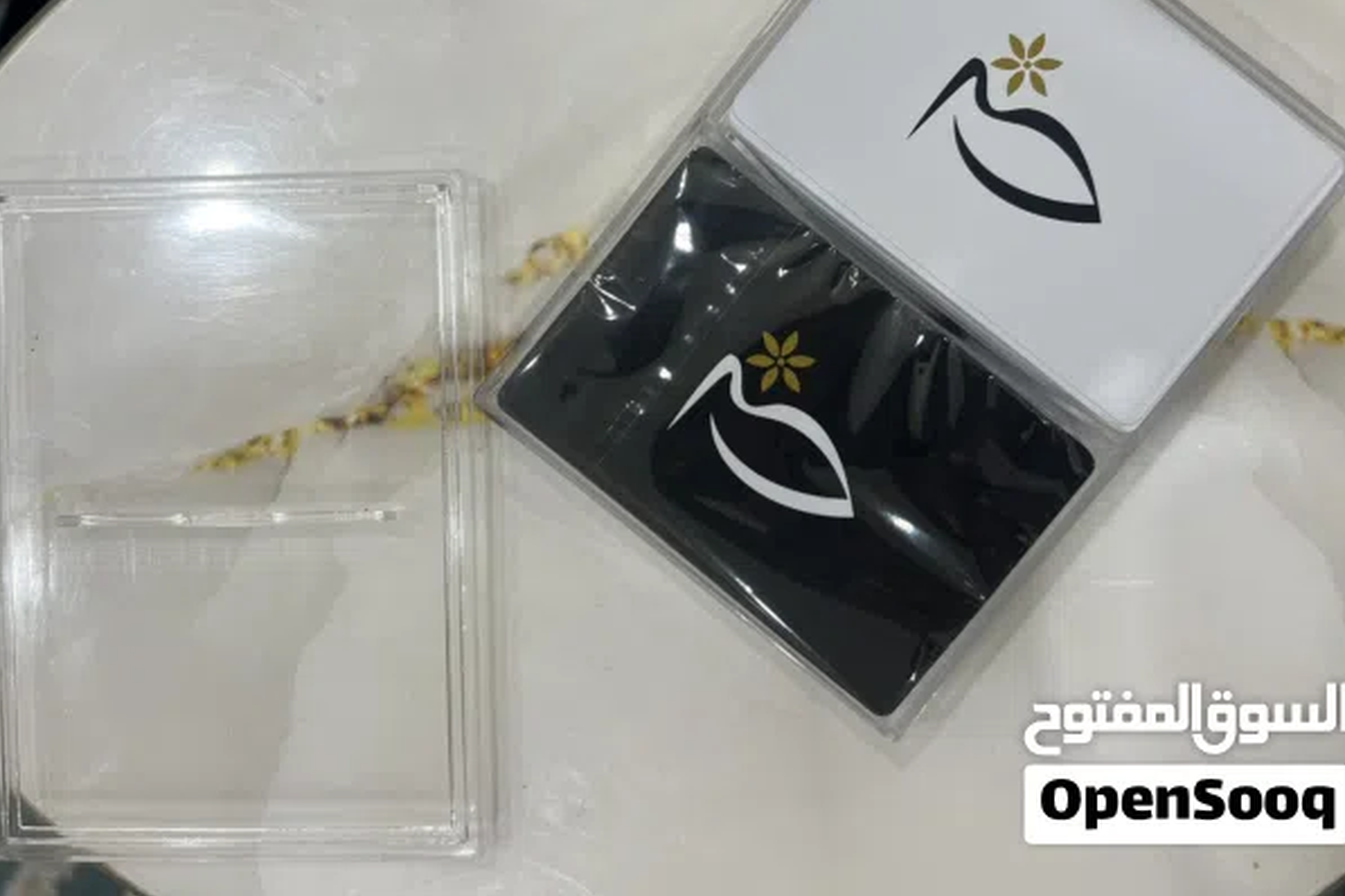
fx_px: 1083
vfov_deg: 44.7
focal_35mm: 29
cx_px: 685
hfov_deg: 63.7
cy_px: 358
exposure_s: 1/100
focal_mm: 5.7
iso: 64
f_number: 1.5
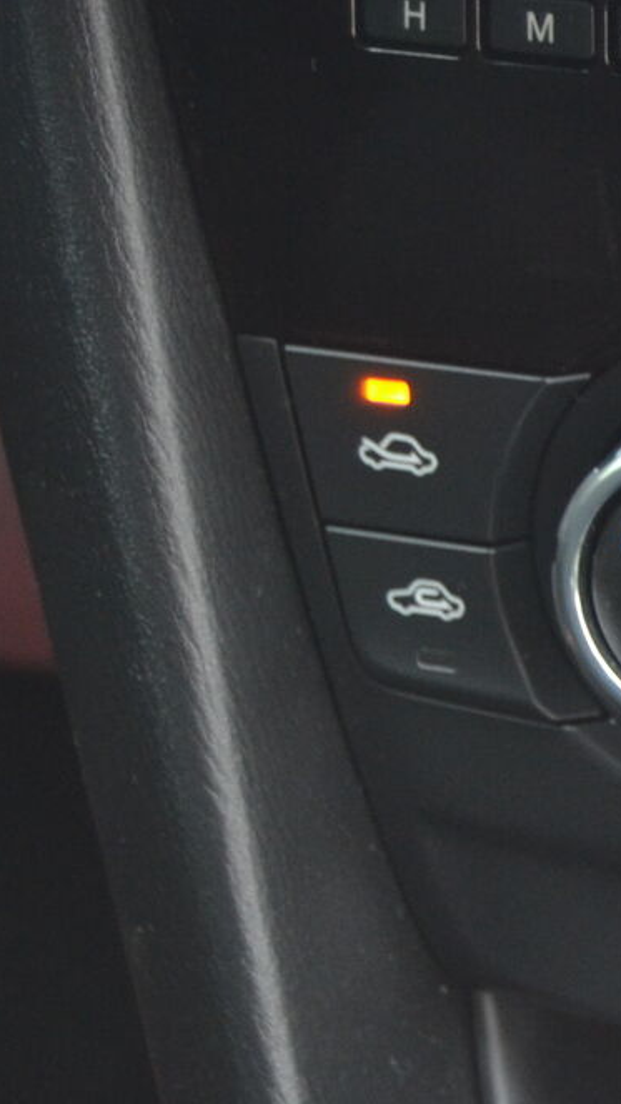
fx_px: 5064
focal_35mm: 173
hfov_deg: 6.7
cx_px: 1324
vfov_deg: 12.4
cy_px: 638
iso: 800
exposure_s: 1/60
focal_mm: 38
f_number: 4.8
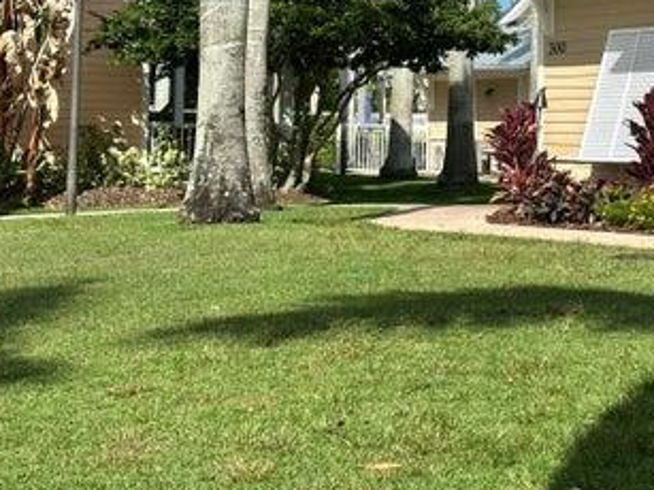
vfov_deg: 14.7
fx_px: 1889
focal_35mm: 100
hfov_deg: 19.2
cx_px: 618
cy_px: 77
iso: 64
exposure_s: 1/4367
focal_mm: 6.86
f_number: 1.78
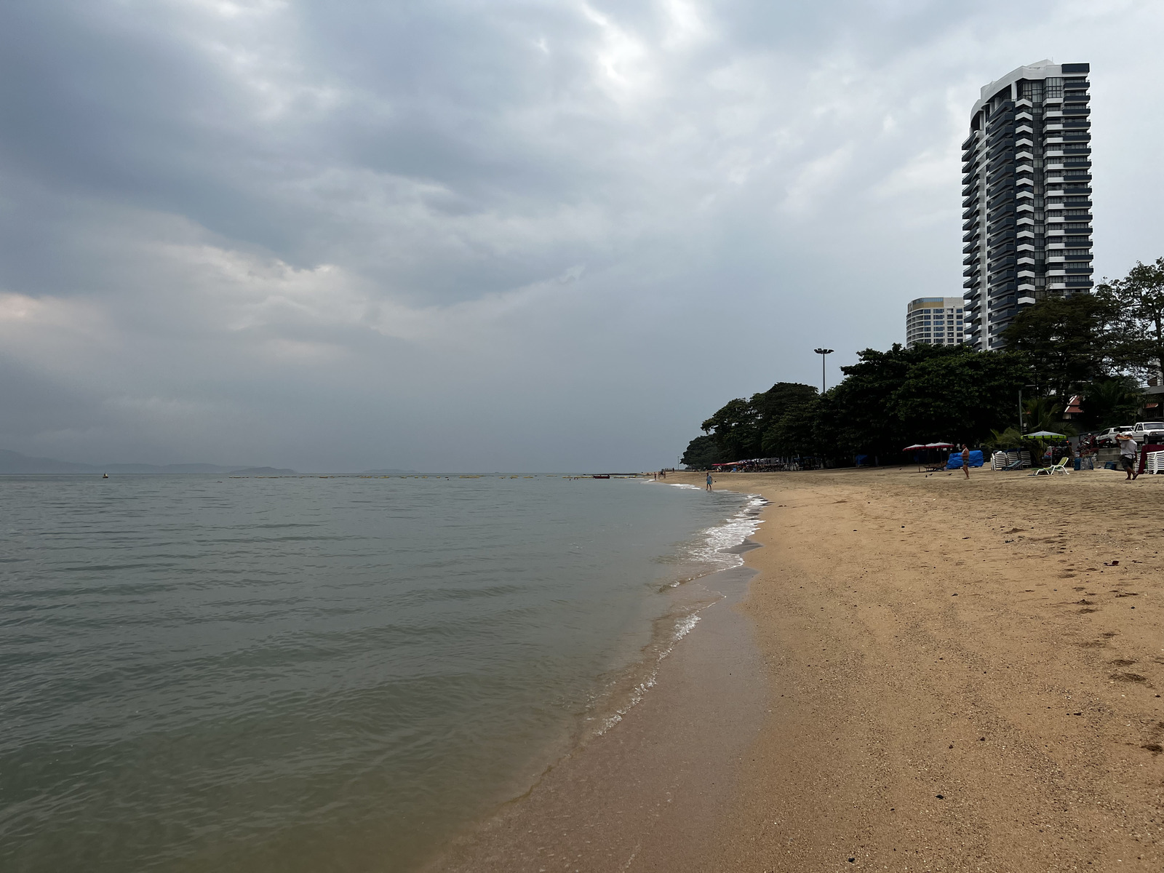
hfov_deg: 67.3
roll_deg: -0.1
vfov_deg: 53.1
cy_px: 436
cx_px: 582
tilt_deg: +1.9
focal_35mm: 26
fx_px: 874
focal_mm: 5.7
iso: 50
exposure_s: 1/3356
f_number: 1.5
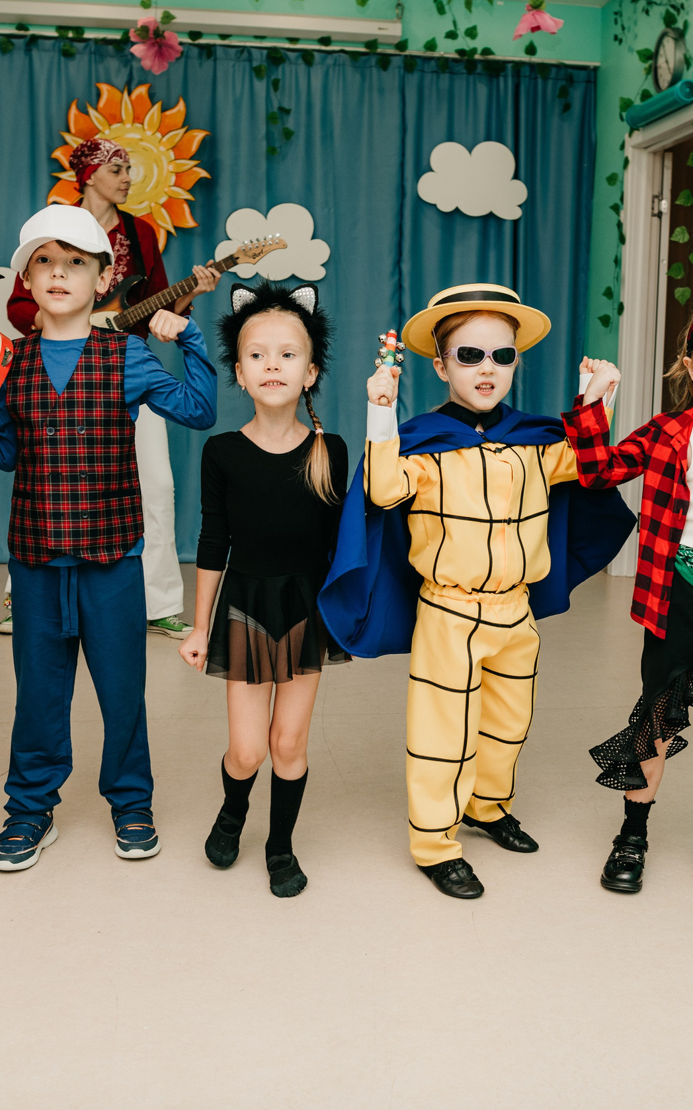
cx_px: 378
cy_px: 554
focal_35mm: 42
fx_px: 1269
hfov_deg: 30.5
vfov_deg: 47.2
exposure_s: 1/160
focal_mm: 27
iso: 160
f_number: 4
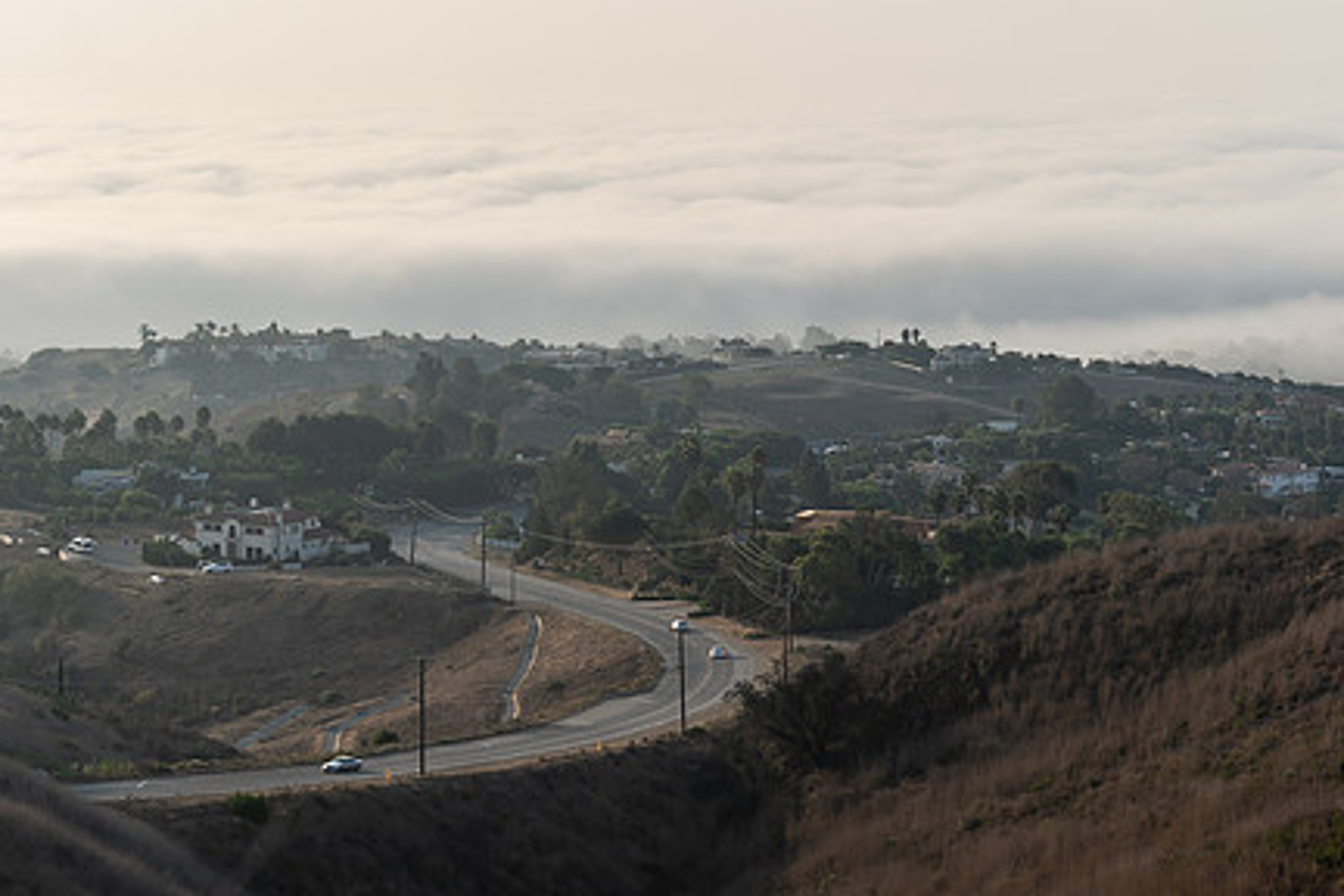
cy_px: 367
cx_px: 703
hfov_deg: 20.2
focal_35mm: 101
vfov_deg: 13.5
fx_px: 3770
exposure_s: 1/640
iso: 100
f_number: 4.5
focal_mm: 60
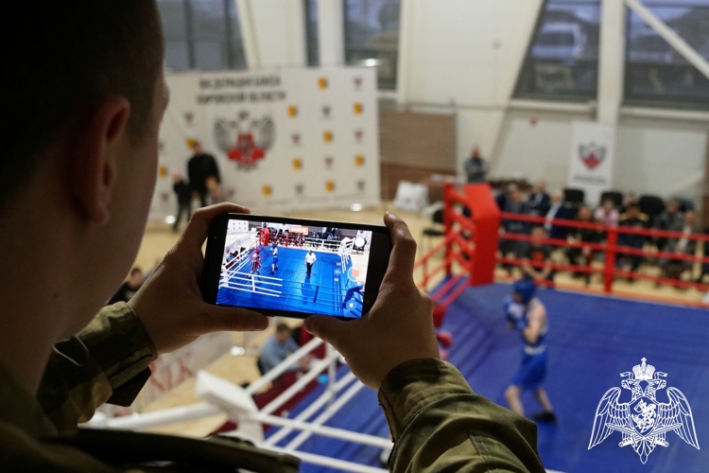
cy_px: 236
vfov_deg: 29.9
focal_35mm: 45
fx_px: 886
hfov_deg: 43.6
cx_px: 354
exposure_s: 1/160
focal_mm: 30
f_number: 4.5
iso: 2000
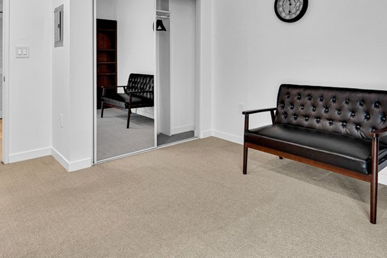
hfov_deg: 73.4
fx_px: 258
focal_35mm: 24
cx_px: 219
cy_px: 56
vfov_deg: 50.3
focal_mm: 14
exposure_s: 1/15
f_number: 8
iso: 100
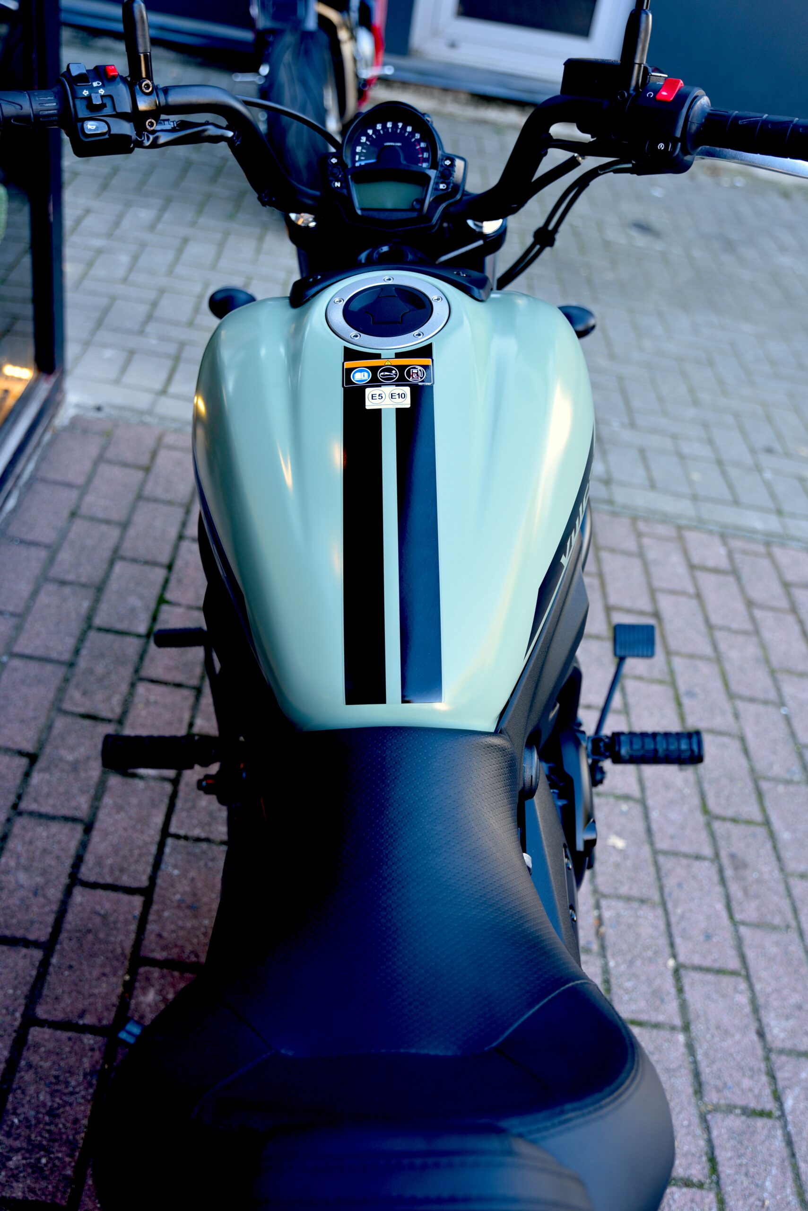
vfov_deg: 53.1
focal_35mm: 36
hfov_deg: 36.9
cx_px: 404
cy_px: 606
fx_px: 1211
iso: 200
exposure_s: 1/60
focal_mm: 36
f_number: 3.2
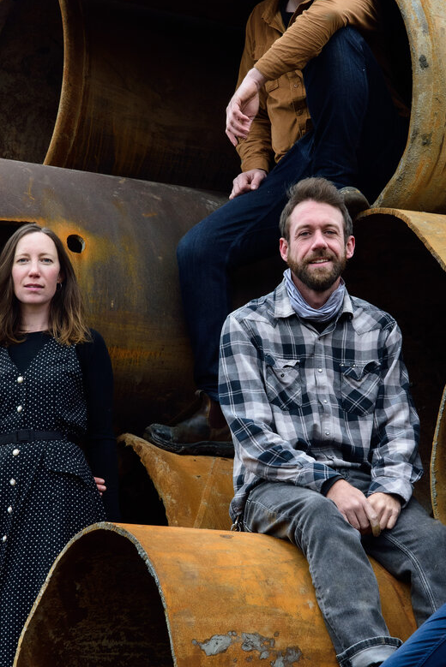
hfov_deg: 13.7
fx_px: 1857
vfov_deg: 20.4
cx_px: 288
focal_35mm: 100
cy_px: 379
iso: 2000
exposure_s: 1/250
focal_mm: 65
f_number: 10
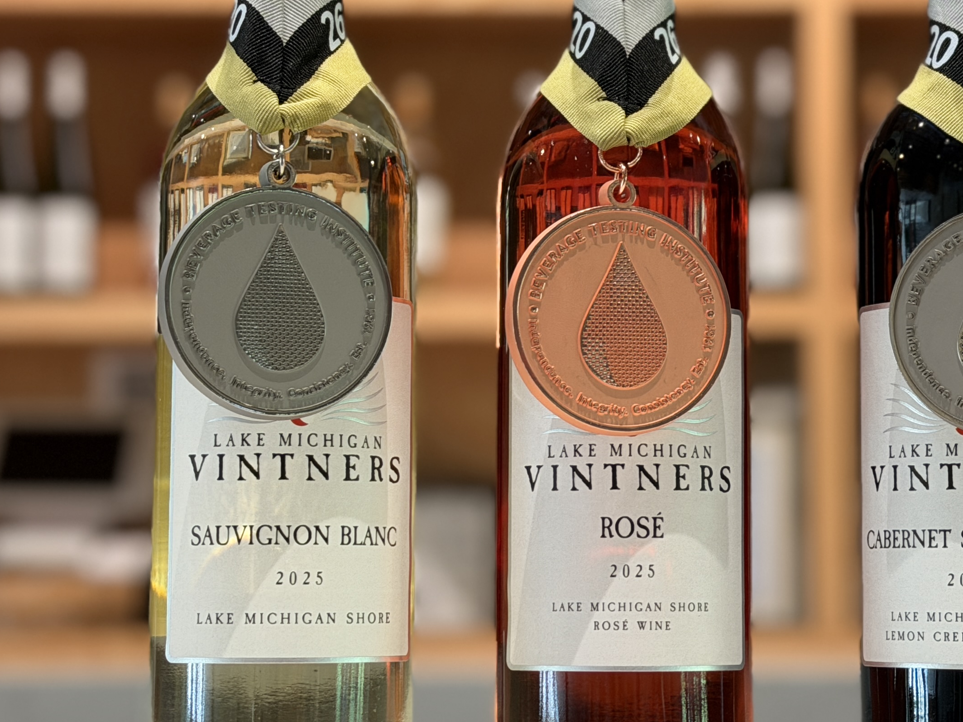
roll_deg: +0.1
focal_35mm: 91
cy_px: 310
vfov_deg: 16.2
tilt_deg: +5.7
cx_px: 618
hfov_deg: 21.5
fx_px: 2531
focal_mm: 6.76
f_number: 1.78
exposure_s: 1/60
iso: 125
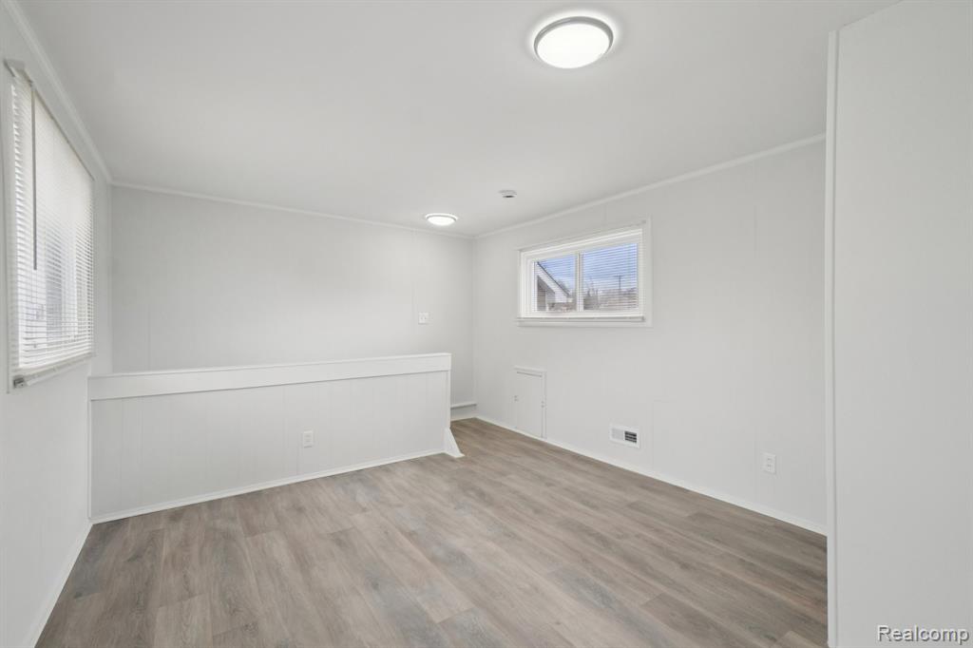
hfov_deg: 100.4
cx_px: 486
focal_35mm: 15
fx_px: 405
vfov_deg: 77.3
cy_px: 324
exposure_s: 1/30
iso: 320
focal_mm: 10
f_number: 8
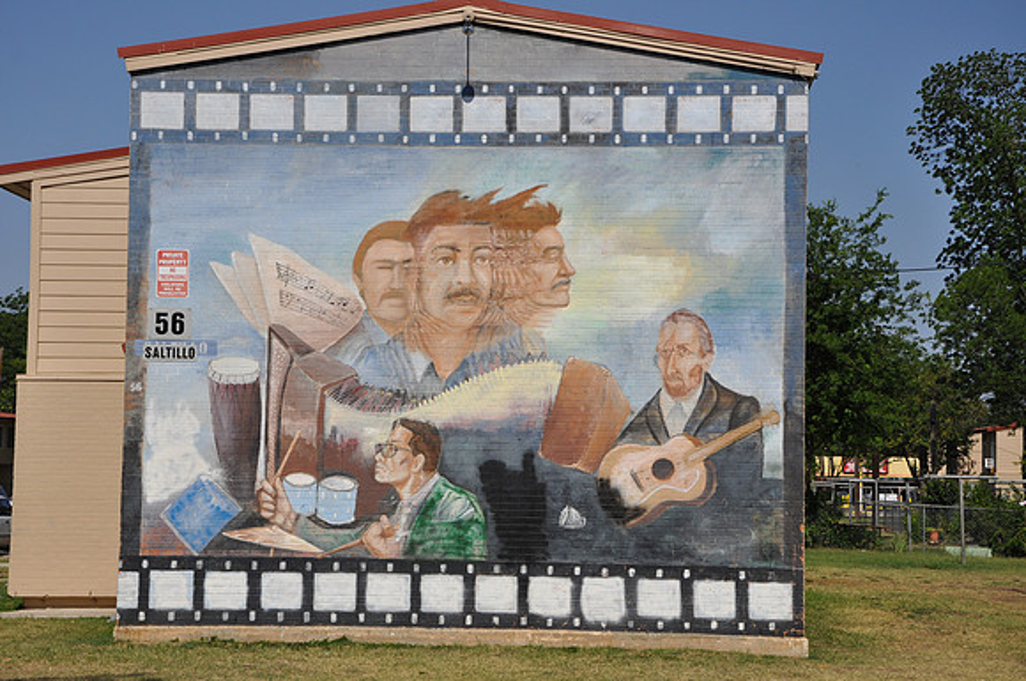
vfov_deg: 18.1
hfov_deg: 27.0
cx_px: 513
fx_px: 2135
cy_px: 340
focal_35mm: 75
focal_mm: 50
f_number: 9
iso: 200
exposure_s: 1/320
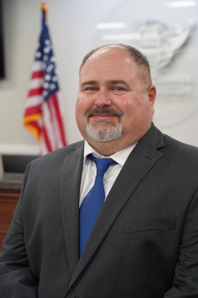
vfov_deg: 30.5
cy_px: 149
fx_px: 544
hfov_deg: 20.6
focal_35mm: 66
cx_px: 99
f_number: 4
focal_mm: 66
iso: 1250
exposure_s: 1/160
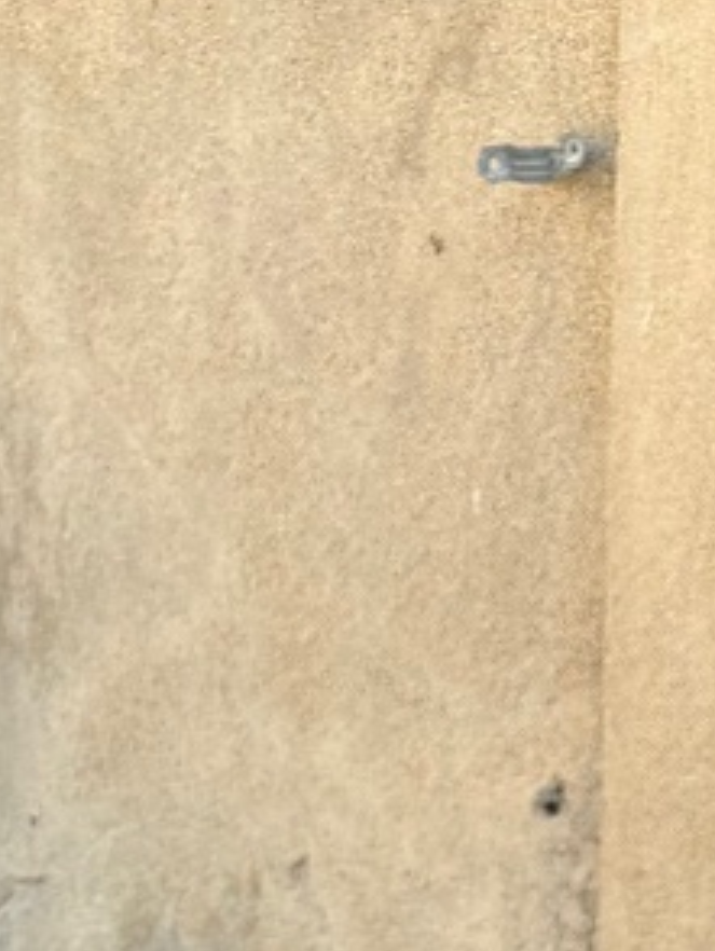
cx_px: 304
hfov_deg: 14.0
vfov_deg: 15.5
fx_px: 2915
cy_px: 1779
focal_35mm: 106
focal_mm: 5.96
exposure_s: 1/379
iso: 50
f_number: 1.6
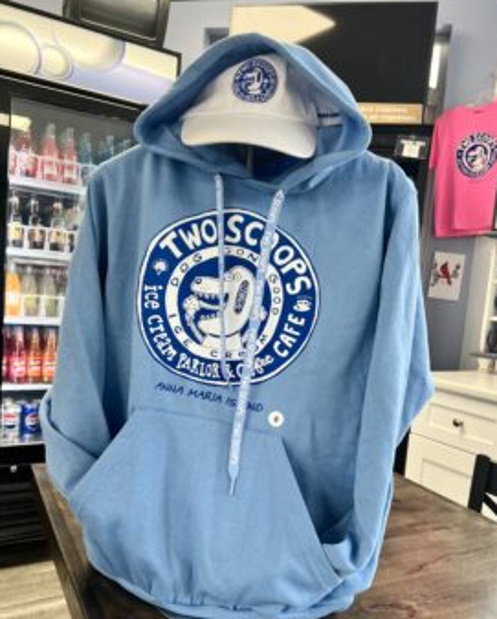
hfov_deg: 48.6
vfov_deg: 58.6
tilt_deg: -5.3
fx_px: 551
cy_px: 341
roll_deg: -4.1
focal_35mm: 30
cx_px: 240
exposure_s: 1/120
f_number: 1.5
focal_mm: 5.7
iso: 125
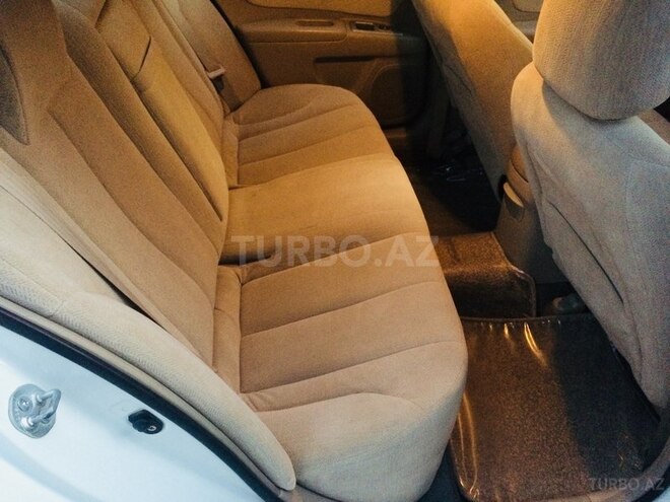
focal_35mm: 29
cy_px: 251
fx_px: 561
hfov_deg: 61.7
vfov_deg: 48.2
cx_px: 335
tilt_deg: -40.0
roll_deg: -2.2
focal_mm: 4.15
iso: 400
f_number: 2.2
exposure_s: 1/17
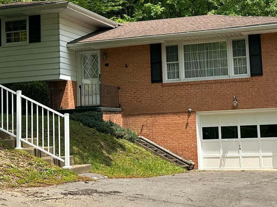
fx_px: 544
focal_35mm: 68
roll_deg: +2.1
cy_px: 61
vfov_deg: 21.5
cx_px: 167
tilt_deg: +7.7
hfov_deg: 28.5
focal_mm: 6.86
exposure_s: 1/2525
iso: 80
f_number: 1.78
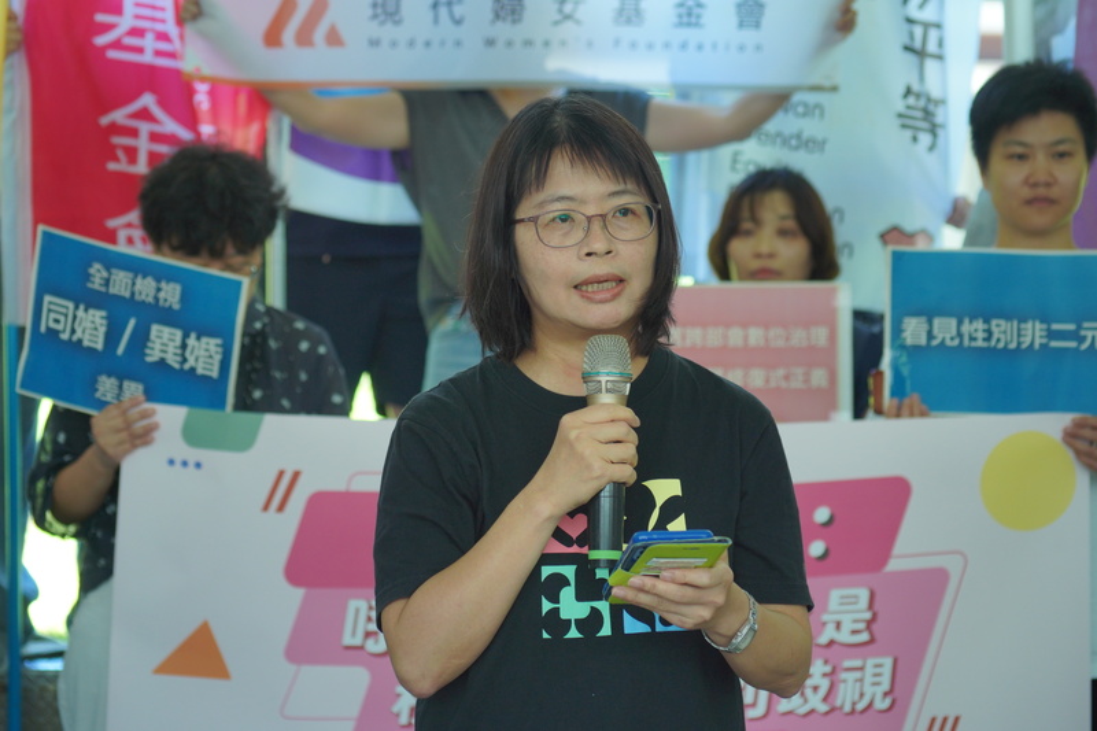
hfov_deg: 18.6
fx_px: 3351
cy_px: 366
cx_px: 548
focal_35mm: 110
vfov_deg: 12.4
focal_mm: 110
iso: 1250
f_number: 5.6
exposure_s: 1/100
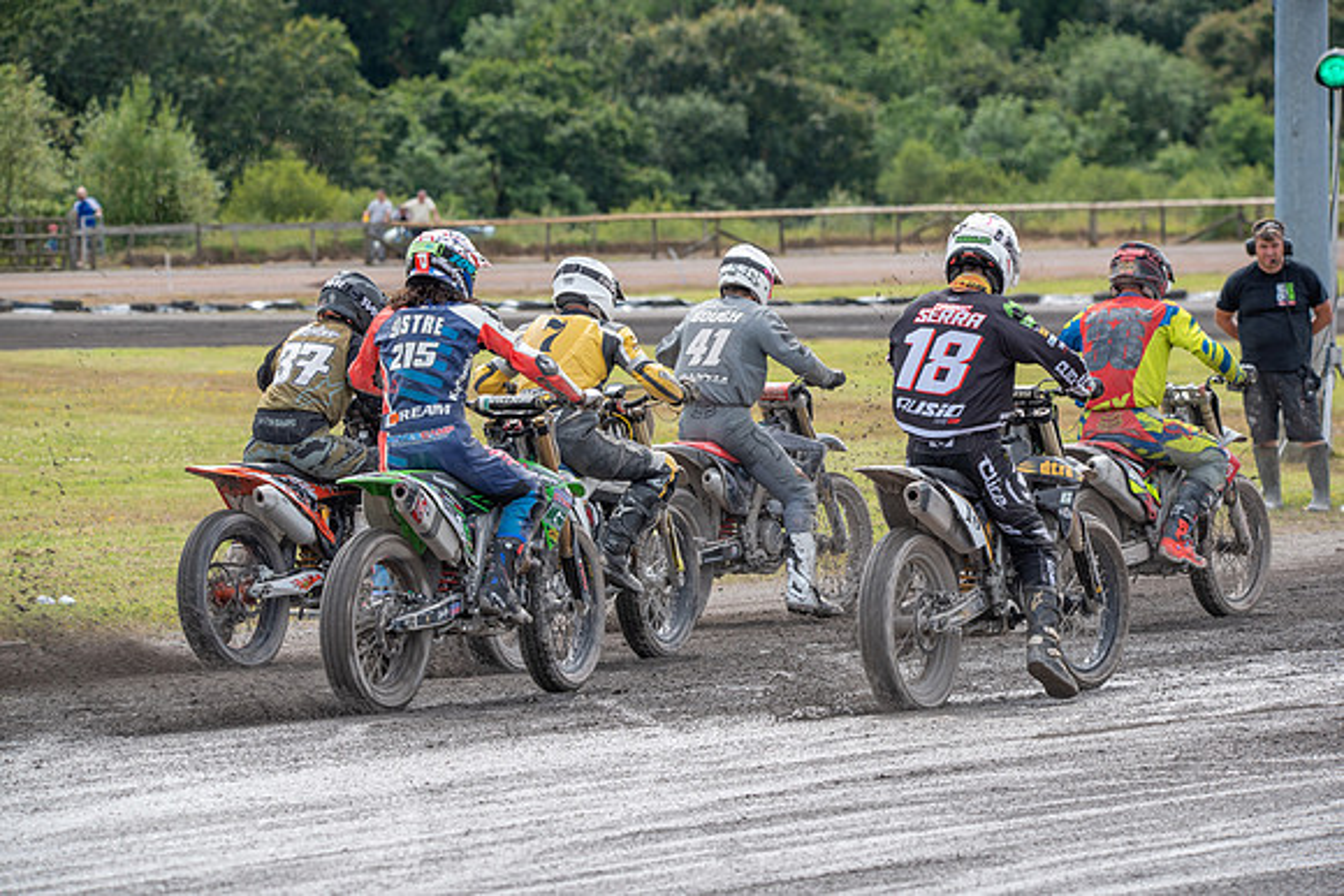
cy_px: 448
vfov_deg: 6.0
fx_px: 8588
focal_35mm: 230
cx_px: 672
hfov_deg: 8.9
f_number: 7.1
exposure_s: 1/320
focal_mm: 230
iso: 200
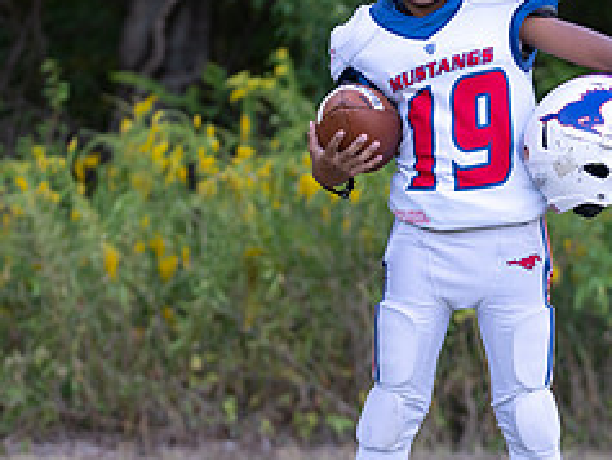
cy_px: 219
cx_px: 461
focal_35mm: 195
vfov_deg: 7.6
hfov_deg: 10.1
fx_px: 3449
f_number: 2.8
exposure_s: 1/320
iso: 320
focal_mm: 81
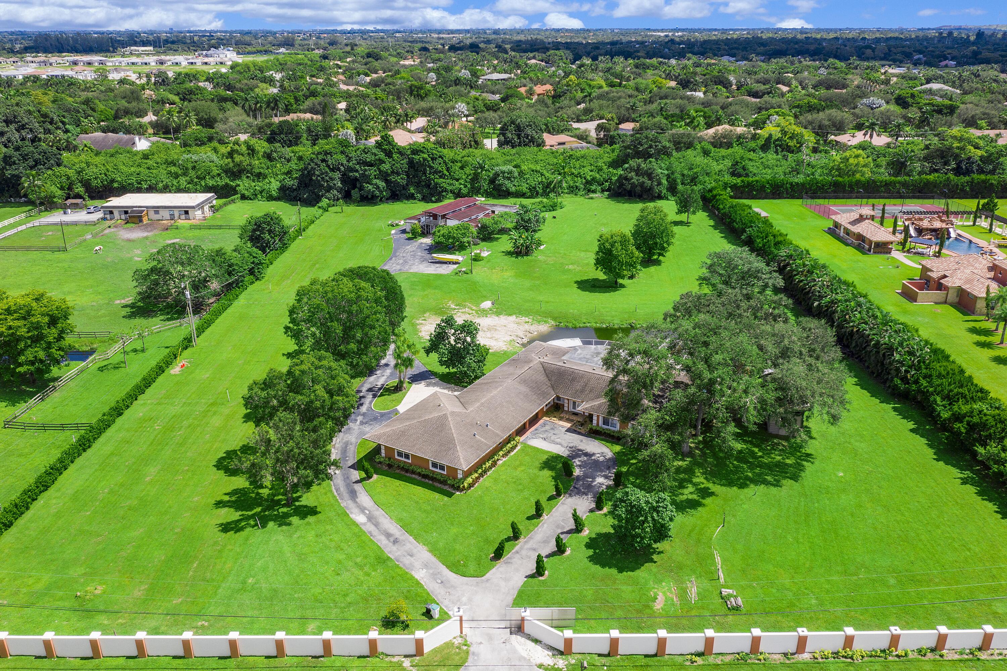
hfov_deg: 65.5
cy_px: 336
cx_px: 504
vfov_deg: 46.4
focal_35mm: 28
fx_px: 783
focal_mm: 10.26
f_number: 5.6
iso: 100
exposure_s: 1/500
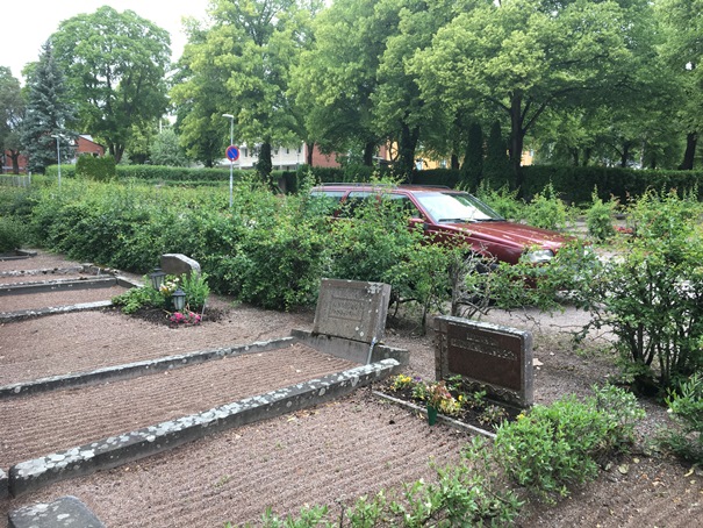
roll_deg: -0.7
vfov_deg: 48.2
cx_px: 352
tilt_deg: -8.2
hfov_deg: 61.6
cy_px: 264
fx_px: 589
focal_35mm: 29
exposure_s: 1/127
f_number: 2.2
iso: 25
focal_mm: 4.15
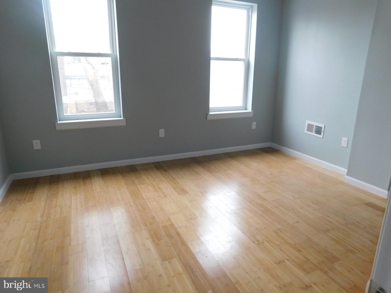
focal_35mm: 23
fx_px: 260
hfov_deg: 73.9
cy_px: 146
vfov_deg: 58.9
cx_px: 196
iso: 160
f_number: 3
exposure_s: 1/30
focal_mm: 4
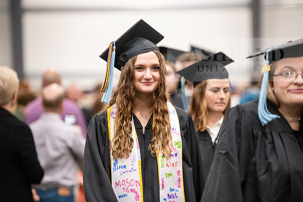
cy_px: 101
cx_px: 152
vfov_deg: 7.4
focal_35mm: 185
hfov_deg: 11.1
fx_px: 1557
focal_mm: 185
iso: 3200
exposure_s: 1/200
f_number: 3.2
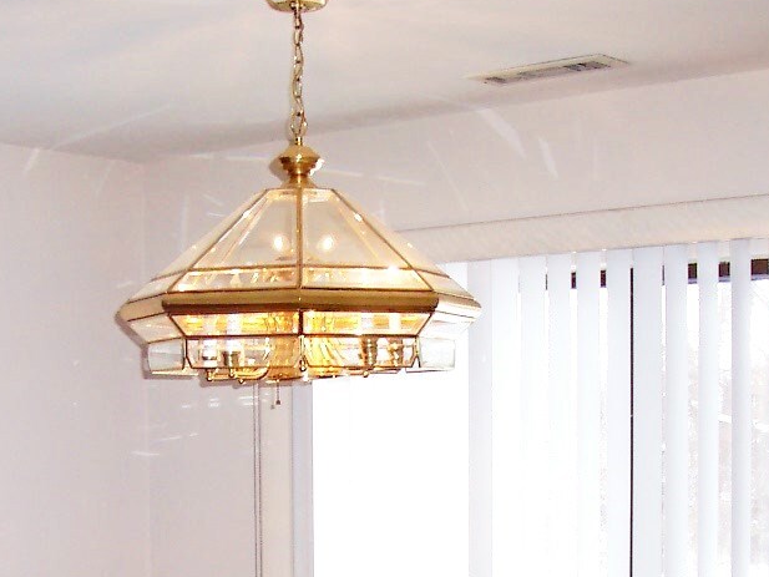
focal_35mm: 72
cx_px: 339
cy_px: 542
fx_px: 1600
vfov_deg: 20.0
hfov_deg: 27.0
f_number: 2.8
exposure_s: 1/90
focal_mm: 5.6
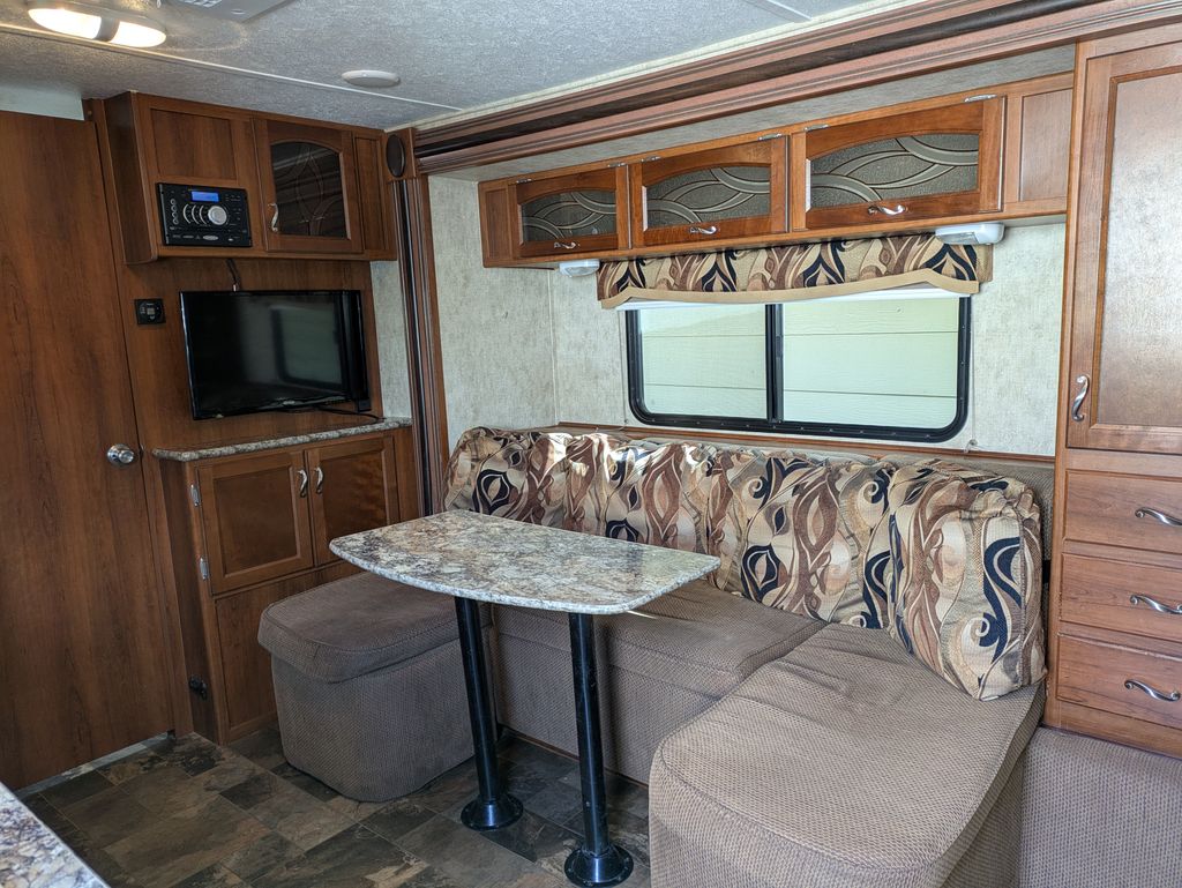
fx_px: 854
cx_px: 591
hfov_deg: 69.4
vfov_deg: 54.9
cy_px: 444
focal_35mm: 25
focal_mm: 5.43
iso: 89
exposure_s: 1/40
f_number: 1.89
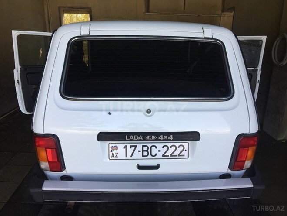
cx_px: 144
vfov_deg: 48.2
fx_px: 240
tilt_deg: -15.9
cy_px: 108
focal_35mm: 29
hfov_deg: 61.7
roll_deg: -2.5
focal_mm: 4.15
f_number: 2.2
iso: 32
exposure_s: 1/156
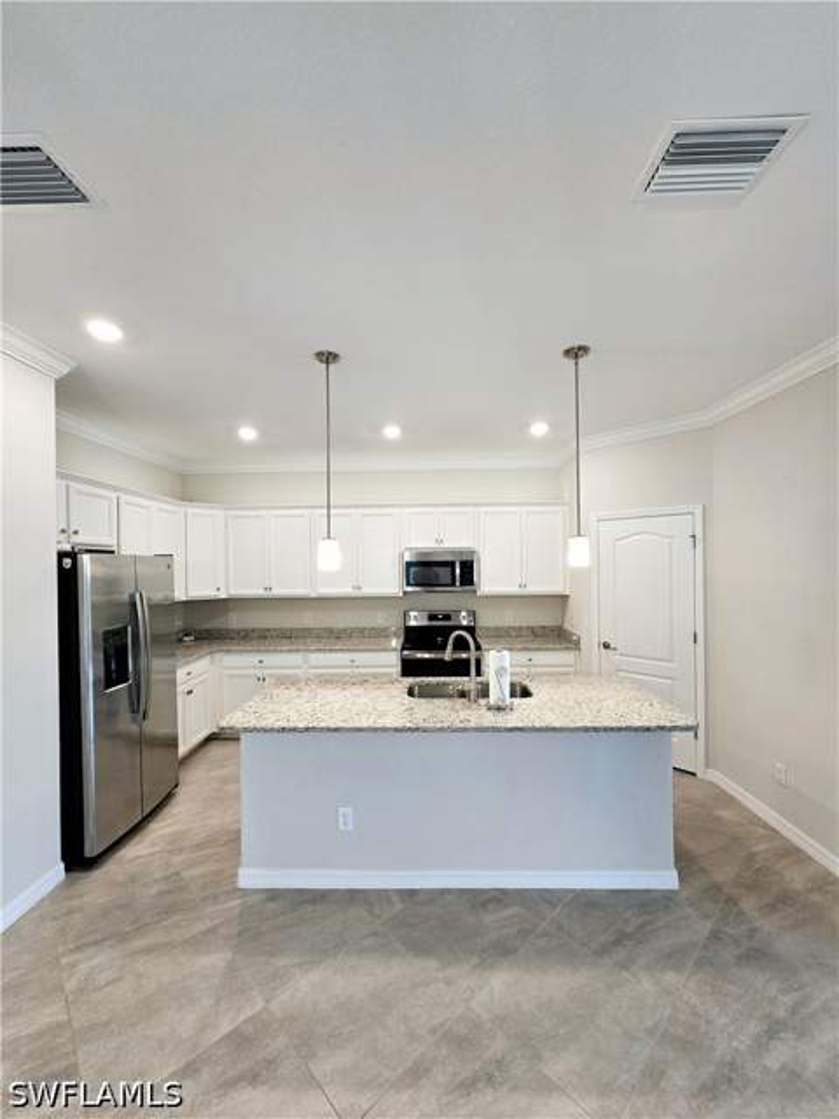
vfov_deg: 106.2
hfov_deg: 89.9
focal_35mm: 13
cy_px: 560
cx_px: 420
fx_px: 420
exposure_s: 1/60.2
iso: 100
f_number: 2.2
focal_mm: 2.2
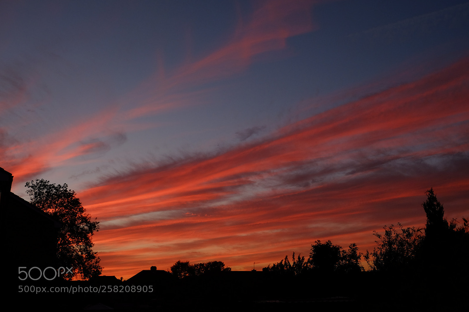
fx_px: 521
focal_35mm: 40
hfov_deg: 48.5
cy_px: 156
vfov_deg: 33.4
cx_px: 234
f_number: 5
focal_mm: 26.5
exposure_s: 1/150
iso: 400
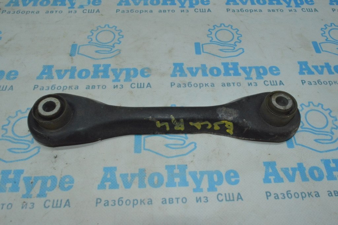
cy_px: 112
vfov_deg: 43.5
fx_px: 281
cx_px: 169
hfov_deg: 62.0
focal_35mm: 30
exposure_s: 1/60
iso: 4000
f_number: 22
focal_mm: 20
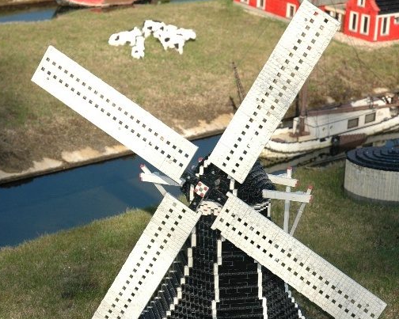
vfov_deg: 12.6
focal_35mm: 123
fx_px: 1449
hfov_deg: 15.7
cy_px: 186
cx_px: 203
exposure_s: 1/500
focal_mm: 55
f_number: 5
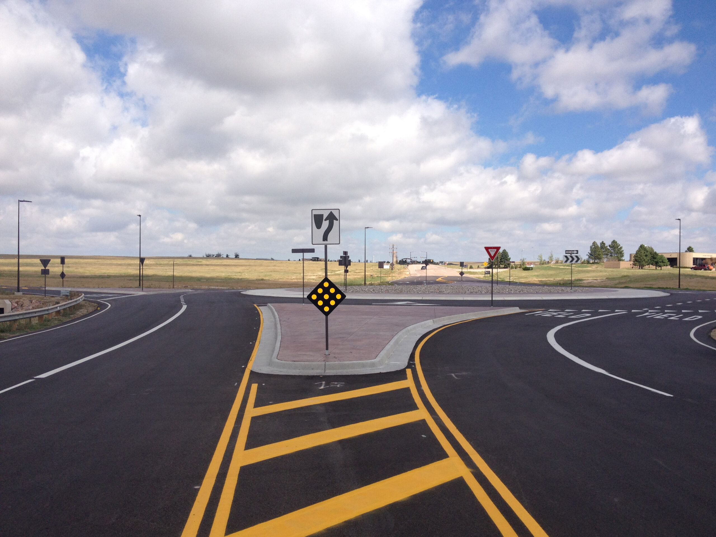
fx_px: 724
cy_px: 268
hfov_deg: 52.6
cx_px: 358
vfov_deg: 40.7
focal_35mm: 35
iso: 64
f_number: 2.4
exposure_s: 1/1842
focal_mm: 4.28
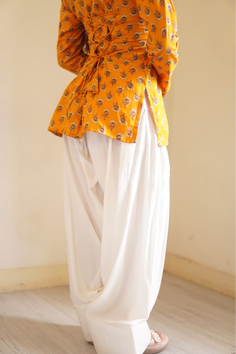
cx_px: 118
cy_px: 177
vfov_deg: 43.6
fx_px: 442
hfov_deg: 29.9
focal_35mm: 45
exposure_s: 1/30
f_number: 1.4
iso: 320
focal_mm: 30
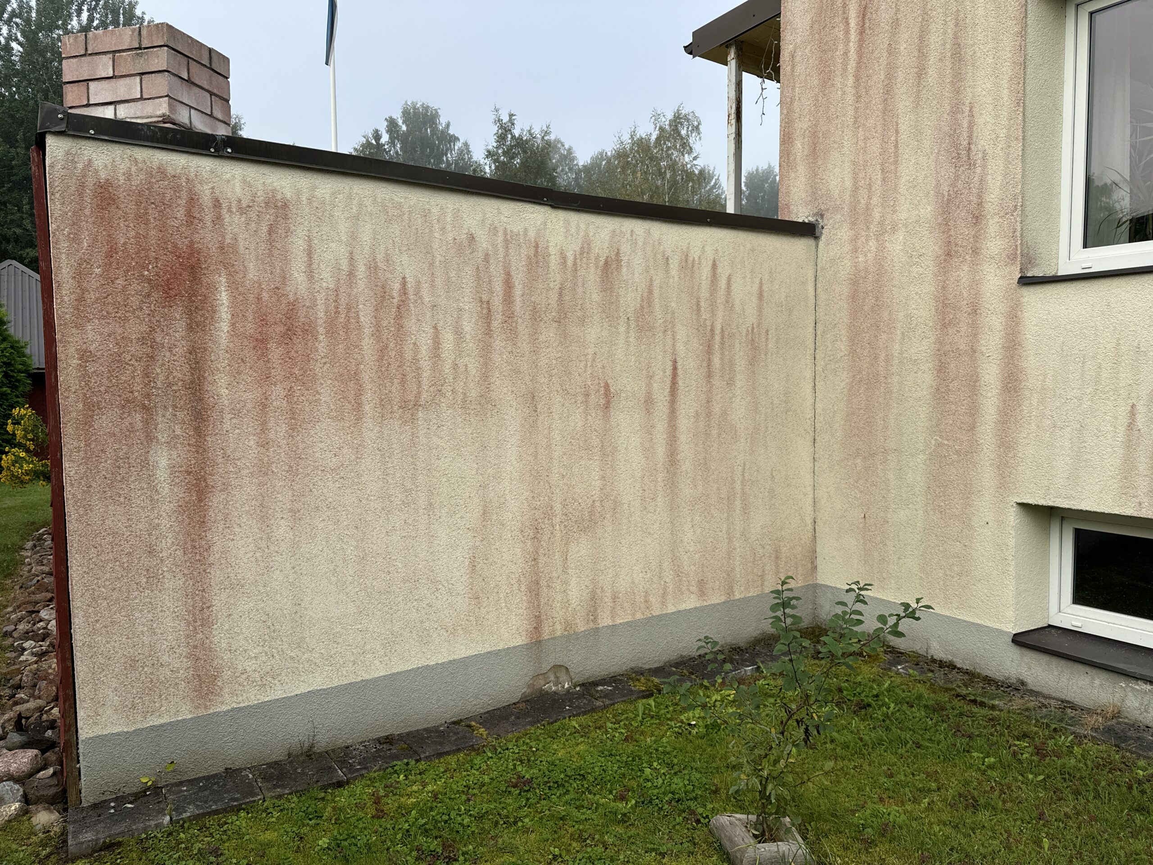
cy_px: 432
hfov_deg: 71.6
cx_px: 576
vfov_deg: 56.8
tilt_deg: -1.8
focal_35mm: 24
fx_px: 799
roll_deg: +1.6
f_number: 1.78
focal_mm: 6.76
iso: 80
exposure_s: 1/1923
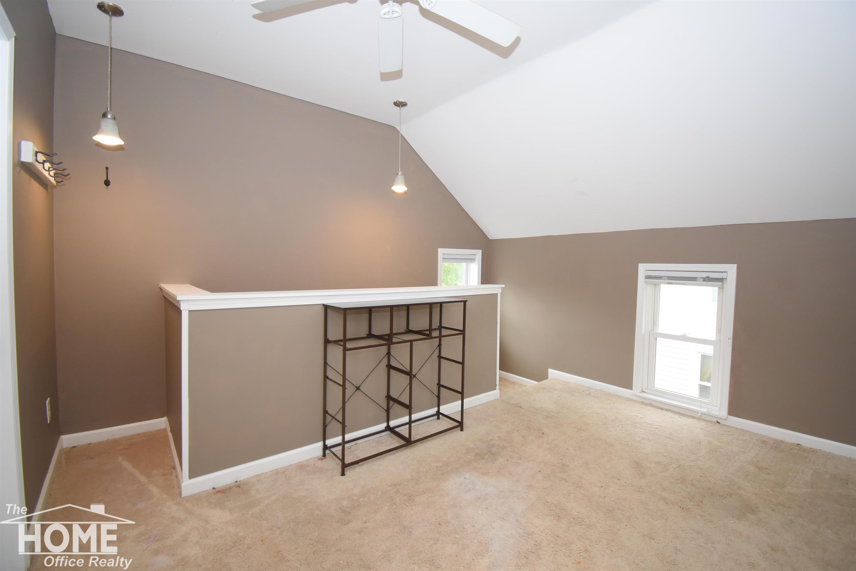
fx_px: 357
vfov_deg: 77.3
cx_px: 428
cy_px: 286
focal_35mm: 15
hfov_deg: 100.4
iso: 800
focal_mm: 10
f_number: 4.5
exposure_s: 1/60
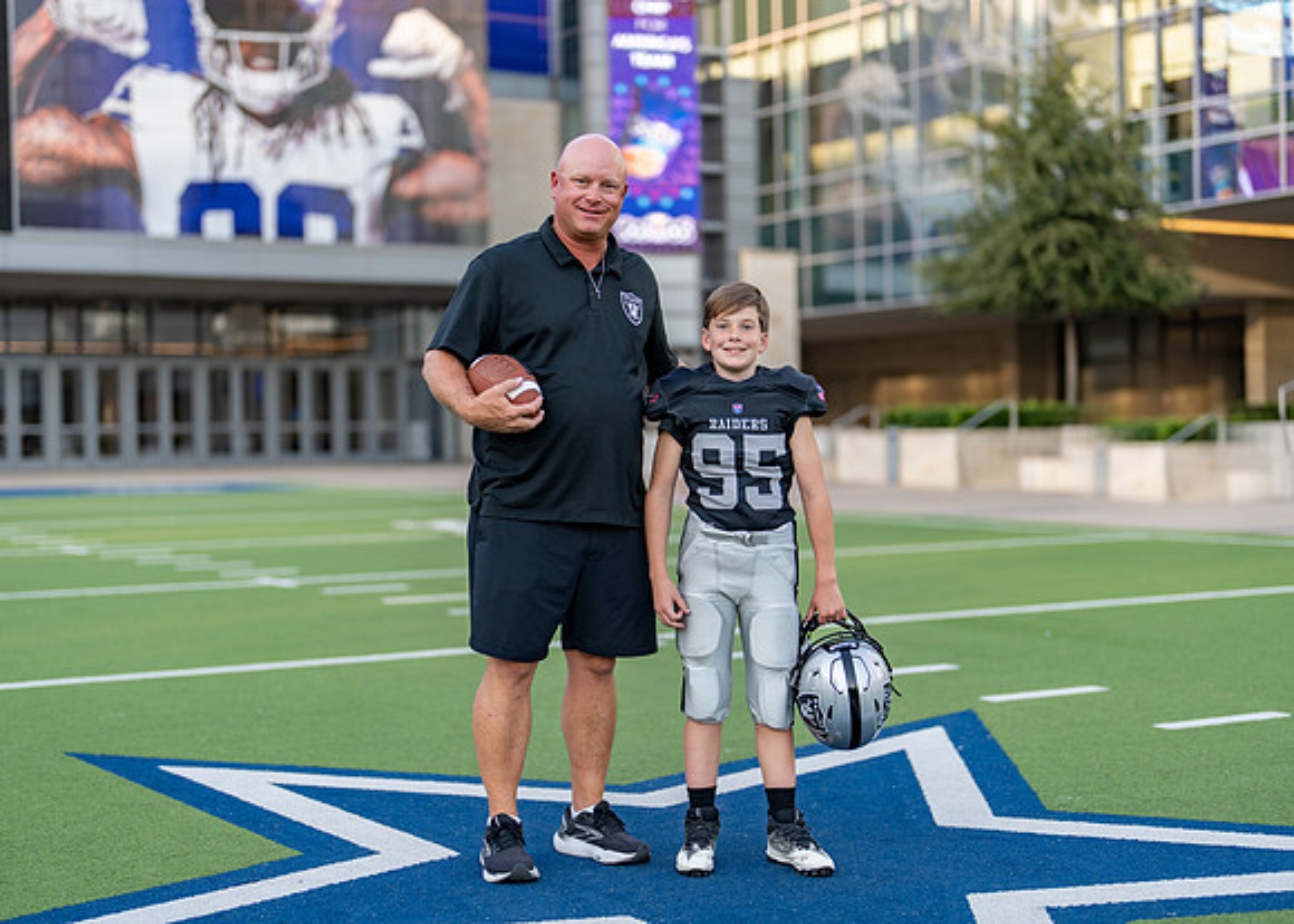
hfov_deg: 34.2
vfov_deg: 24.8
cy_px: 489
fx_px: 2104
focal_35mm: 57
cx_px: 630
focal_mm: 50
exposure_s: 1/1250
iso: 100
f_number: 1.2
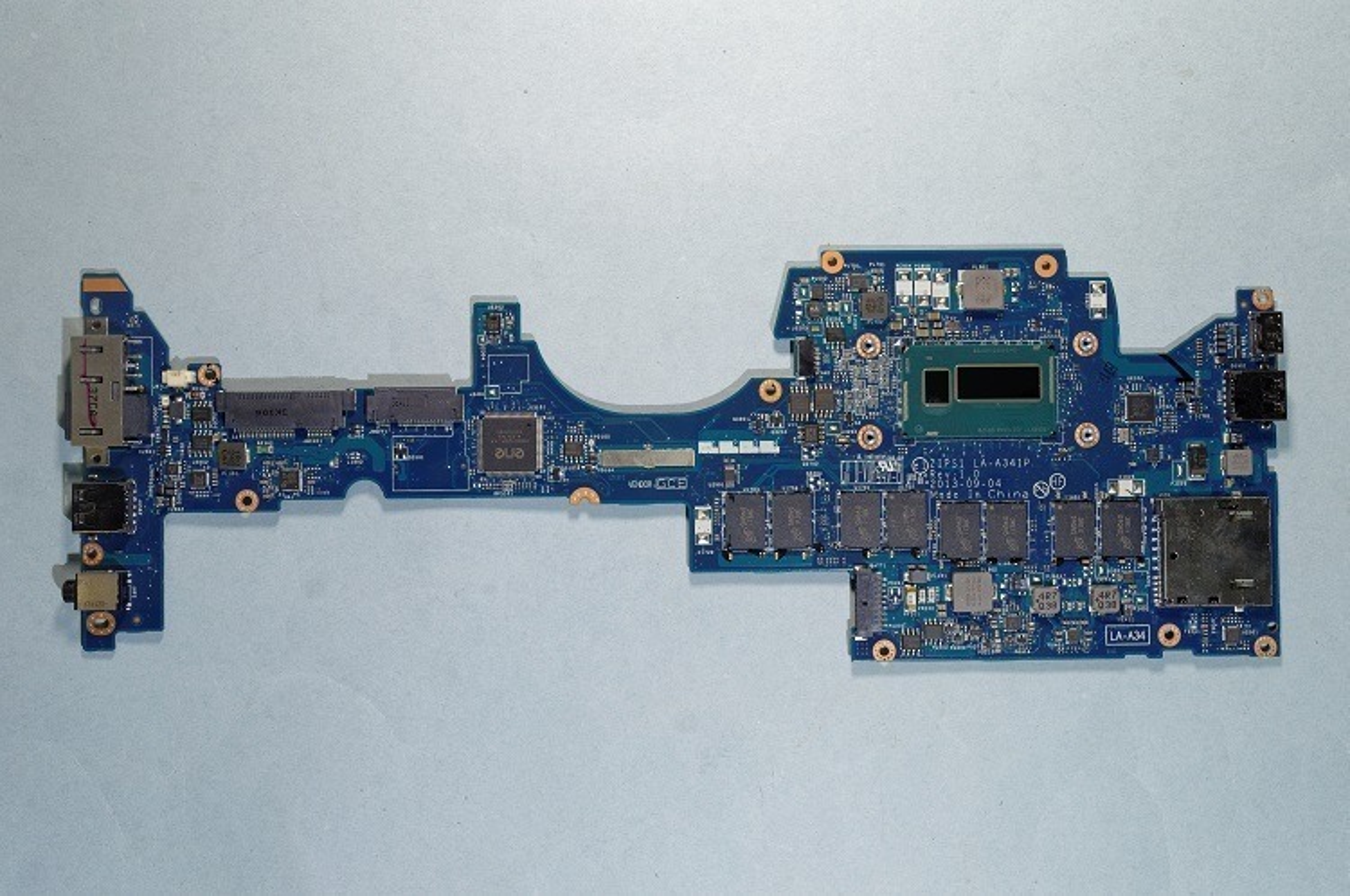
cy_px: 448
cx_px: 675
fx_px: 1461
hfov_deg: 49.6
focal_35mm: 39
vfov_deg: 34.1
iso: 100
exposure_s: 1/6
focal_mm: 26
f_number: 8
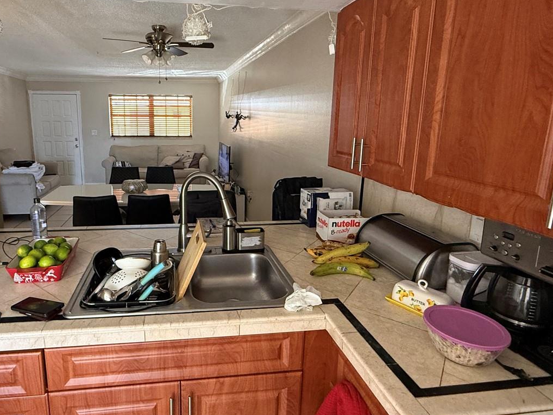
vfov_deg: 60.9
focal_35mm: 22
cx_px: 209
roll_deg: -0.7
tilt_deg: -10.4
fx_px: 352
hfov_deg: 75.1
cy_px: 184
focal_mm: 2.22
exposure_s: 1/60
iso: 500
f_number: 2.2
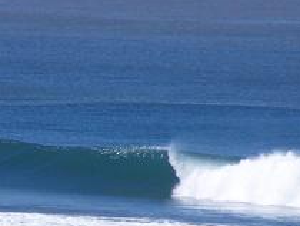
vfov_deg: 1.5
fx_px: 8607
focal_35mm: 992
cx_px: 61
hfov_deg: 2.0
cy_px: 197
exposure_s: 1/750
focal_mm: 63
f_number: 5
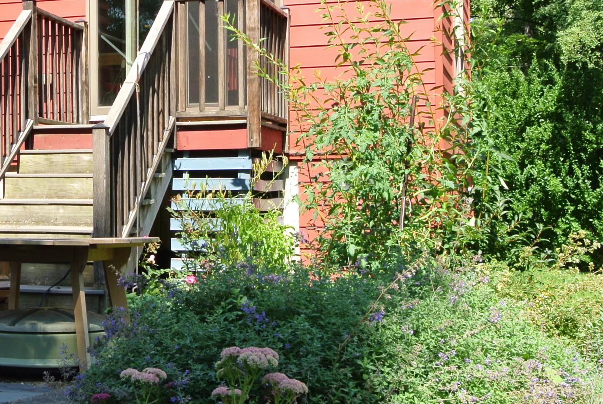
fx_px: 1191
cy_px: 140
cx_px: 132
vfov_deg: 19.2
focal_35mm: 71
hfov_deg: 27.9
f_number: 9
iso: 100
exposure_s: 1/60
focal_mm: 13
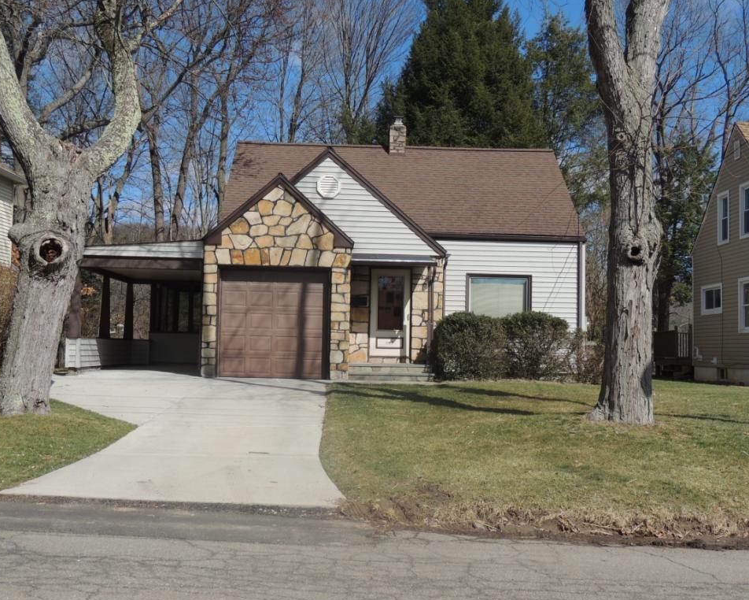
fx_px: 931
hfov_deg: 43.8
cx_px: 366
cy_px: 301
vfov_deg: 35.7
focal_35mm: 42
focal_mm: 7.1
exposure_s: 1/1600
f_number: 3.3
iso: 100
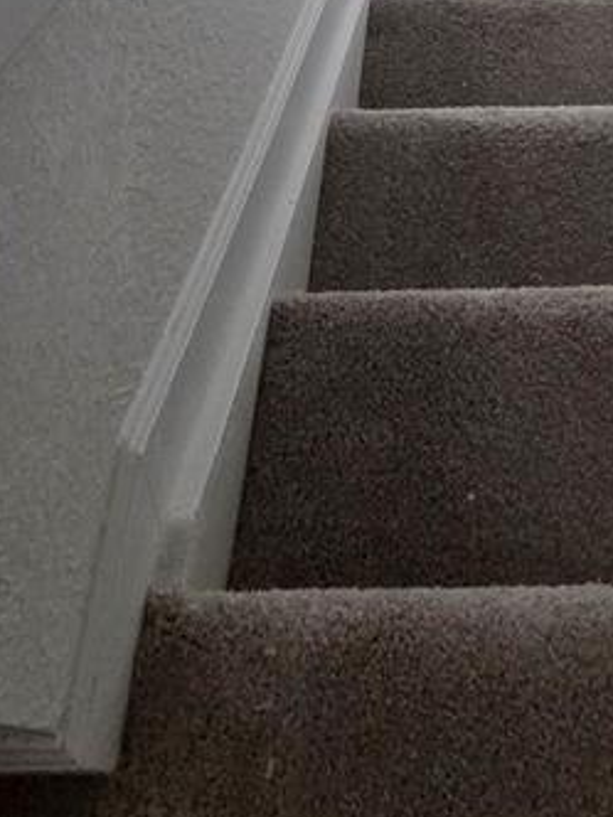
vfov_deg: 25.1
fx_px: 1110
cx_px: 586
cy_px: -524
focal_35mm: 47
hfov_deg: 29.2
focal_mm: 2.2
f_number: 2.2
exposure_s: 1/60
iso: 500
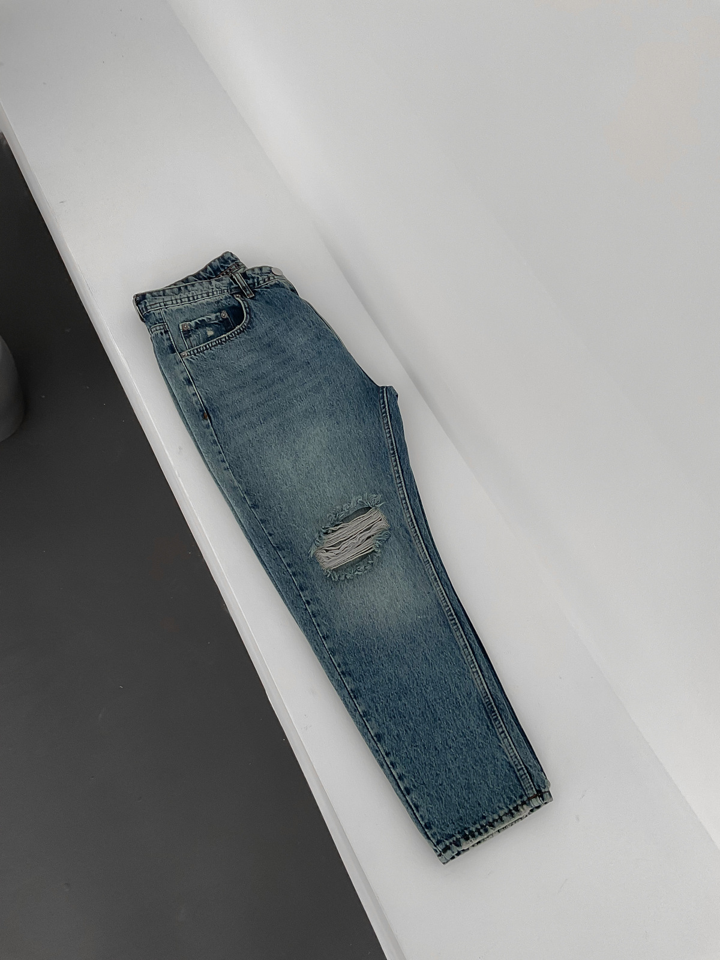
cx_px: 360
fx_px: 804
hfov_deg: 48.2
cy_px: 480
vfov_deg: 61.7
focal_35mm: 29
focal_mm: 3
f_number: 1.8
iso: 64
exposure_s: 1/120
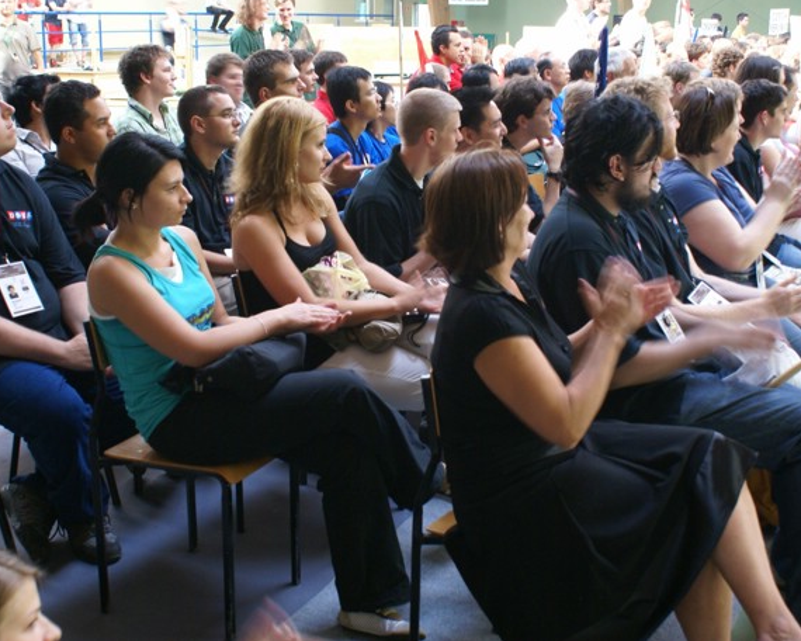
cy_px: 315
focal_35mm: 45
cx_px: 417
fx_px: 1067
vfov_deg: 33.4
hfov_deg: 41.1
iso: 400
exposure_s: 1/10
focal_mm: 26
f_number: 5.6
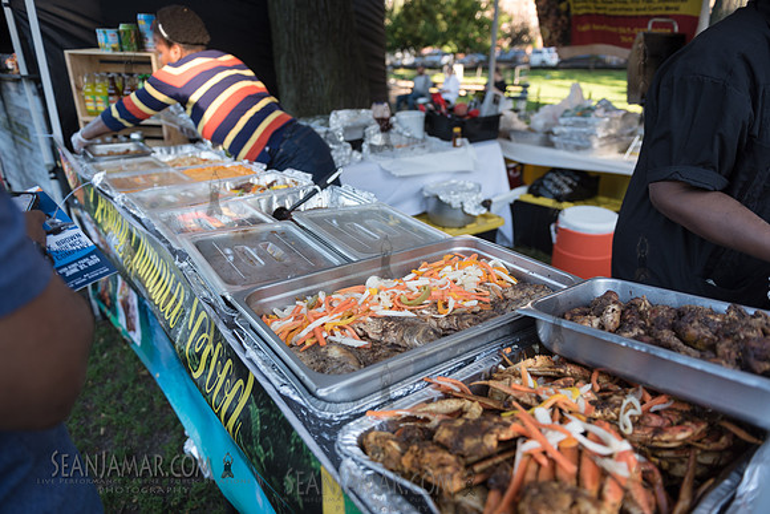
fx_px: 513
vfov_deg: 53.2
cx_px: 385
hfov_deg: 73.7
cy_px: 257
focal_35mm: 24
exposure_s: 1/250
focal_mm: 24
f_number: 2.8
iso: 200
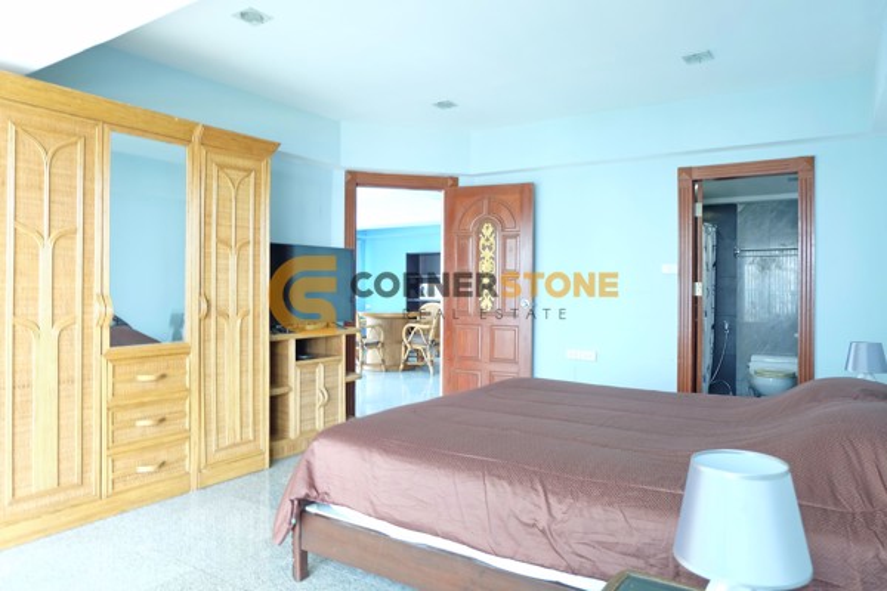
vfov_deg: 53.1
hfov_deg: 73.7
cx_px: 444
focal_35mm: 24
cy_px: 296
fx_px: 591
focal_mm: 16
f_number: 3.5
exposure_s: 1/7
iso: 200
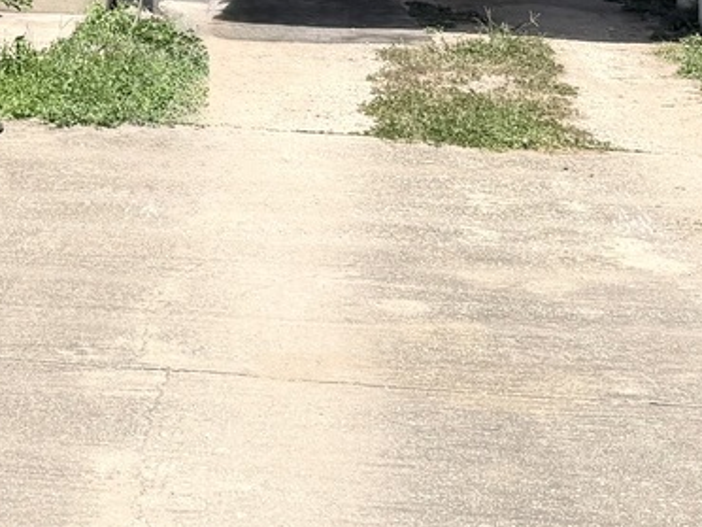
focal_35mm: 93
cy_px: -361
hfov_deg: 20.3
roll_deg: -0.1
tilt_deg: +2.7
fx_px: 1886
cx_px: -28
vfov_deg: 14.4
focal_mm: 6.76
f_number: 1.78
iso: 80
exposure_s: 1/4975
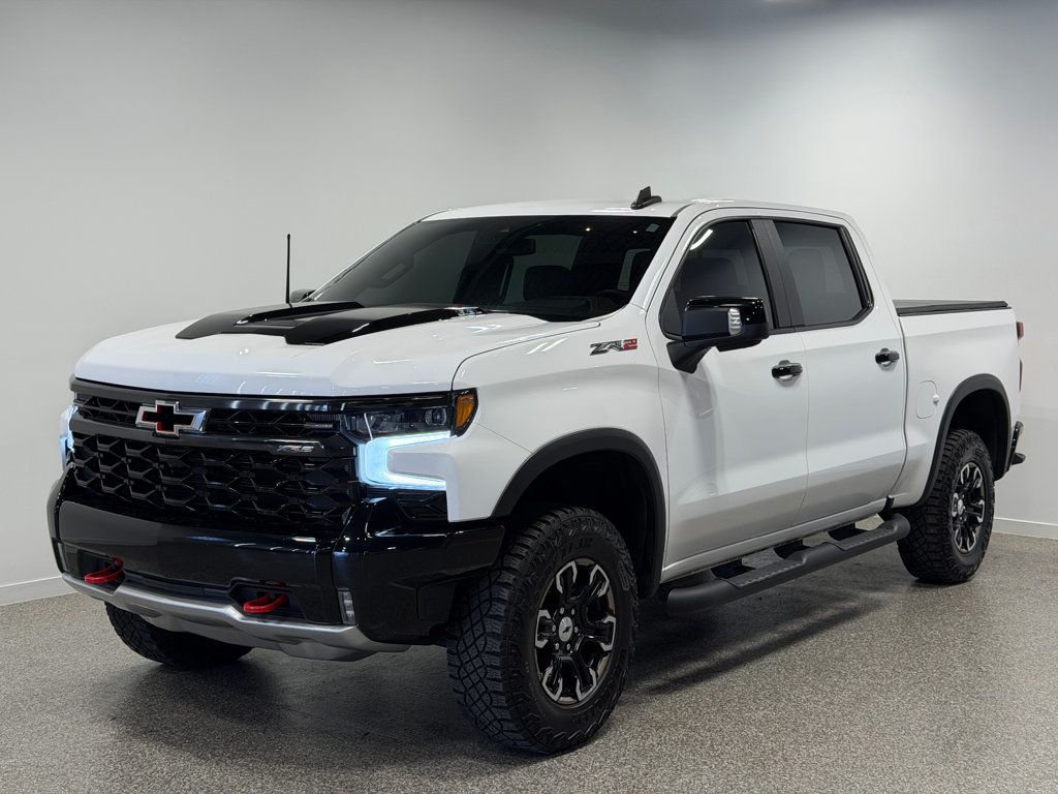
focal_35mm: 48
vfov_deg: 30.3
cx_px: 529
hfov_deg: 39.7
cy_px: 397
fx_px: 1467
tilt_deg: -3.9
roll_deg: -1.0
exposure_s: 1/345
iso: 64
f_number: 1.78
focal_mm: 6.76
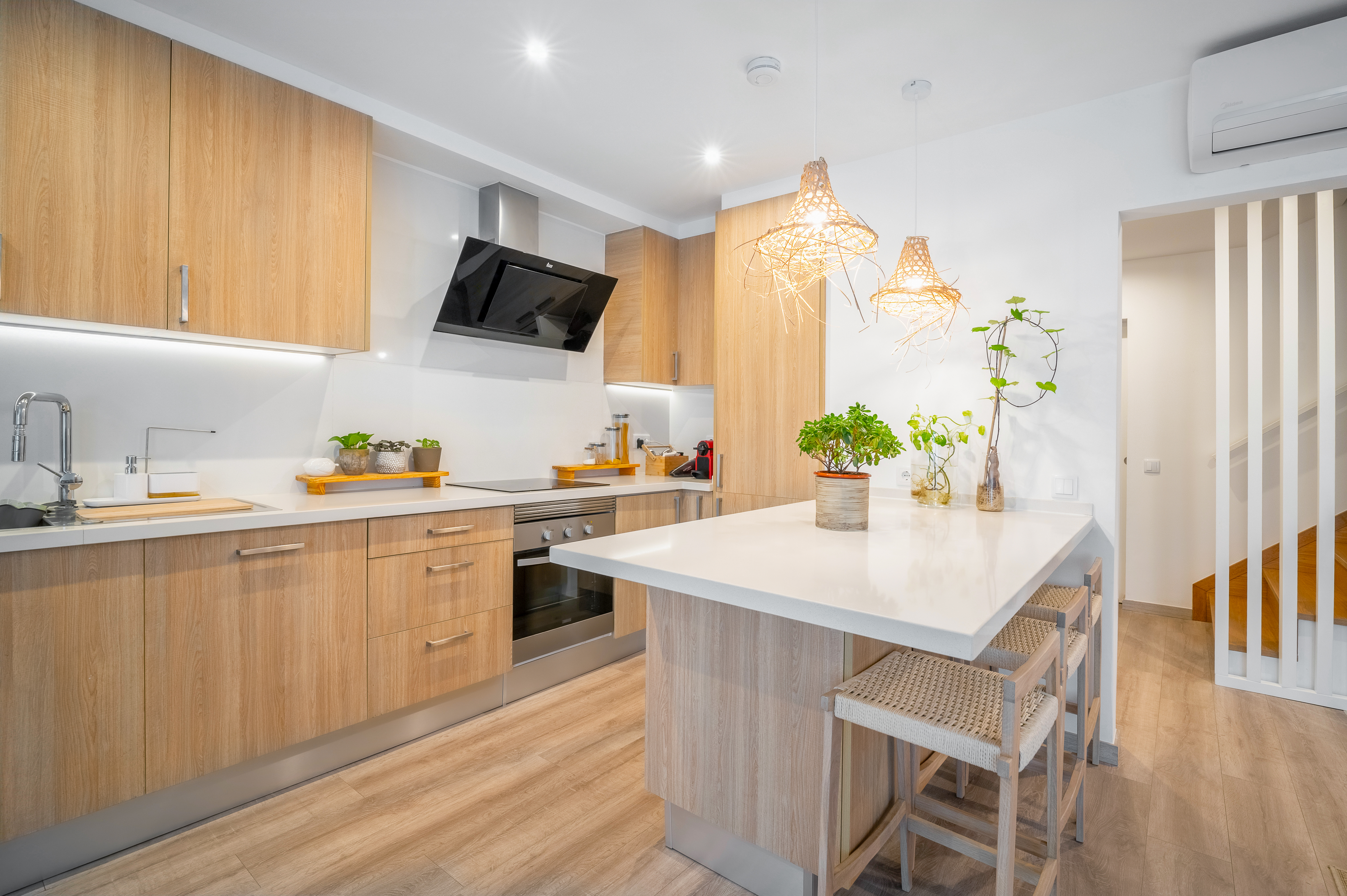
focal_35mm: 16
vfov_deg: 73.7
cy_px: 448
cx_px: 674
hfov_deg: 96.8
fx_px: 598
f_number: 9
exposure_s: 1/50
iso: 800
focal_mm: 16
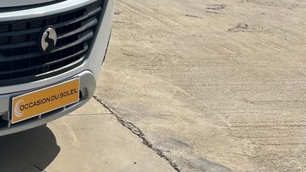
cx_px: -116
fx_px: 747
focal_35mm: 92
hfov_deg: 20.6
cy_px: -153
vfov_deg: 12.0
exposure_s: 1/9901
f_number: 1.6
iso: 50
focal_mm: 5.1
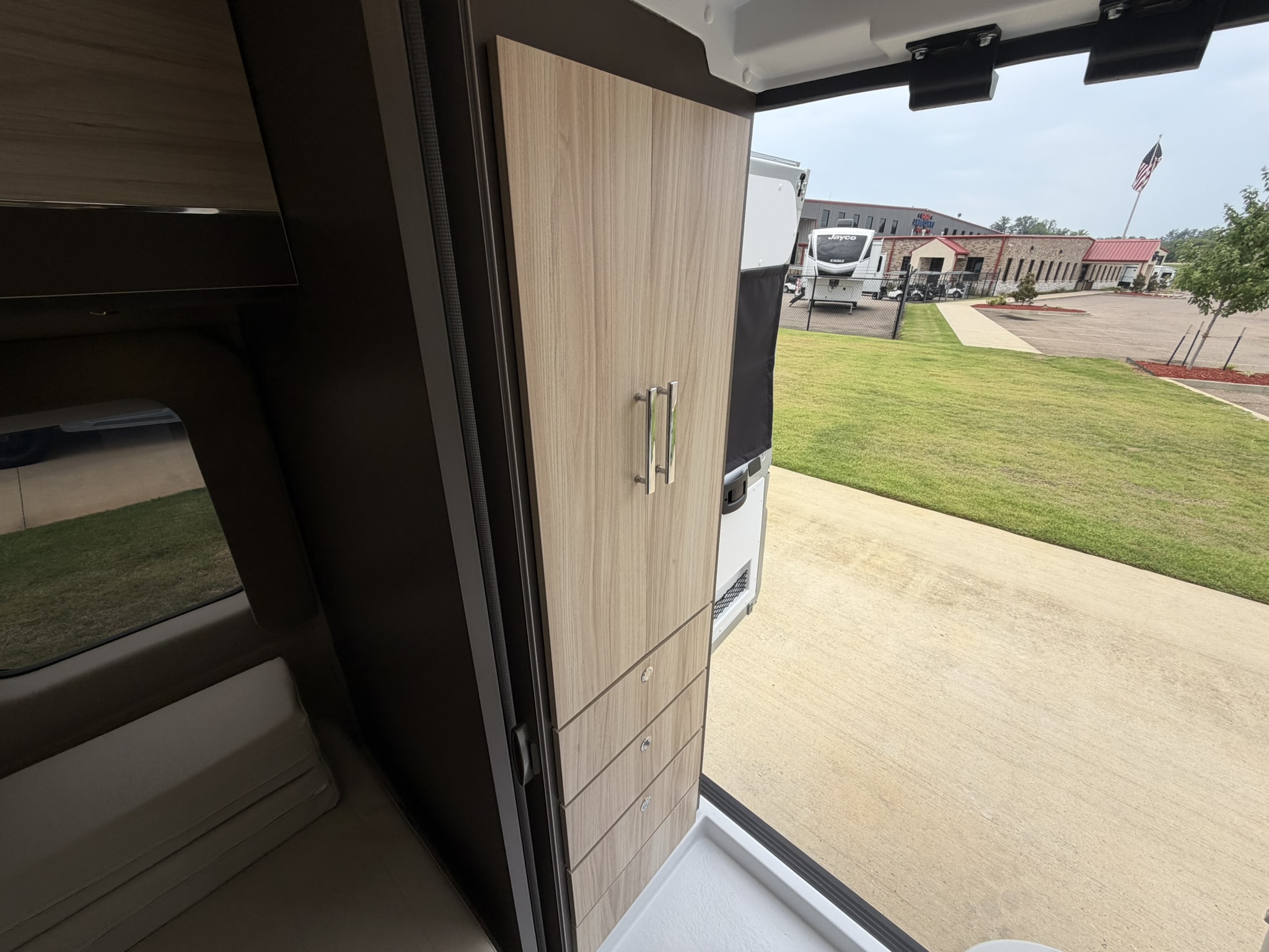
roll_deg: -1.3
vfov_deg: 85.7
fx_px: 513
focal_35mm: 14
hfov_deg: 102.1
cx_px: 634
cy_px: 476
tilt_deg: -23.5
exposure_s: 1/590
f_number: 2.2
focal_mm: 2.22
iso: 40
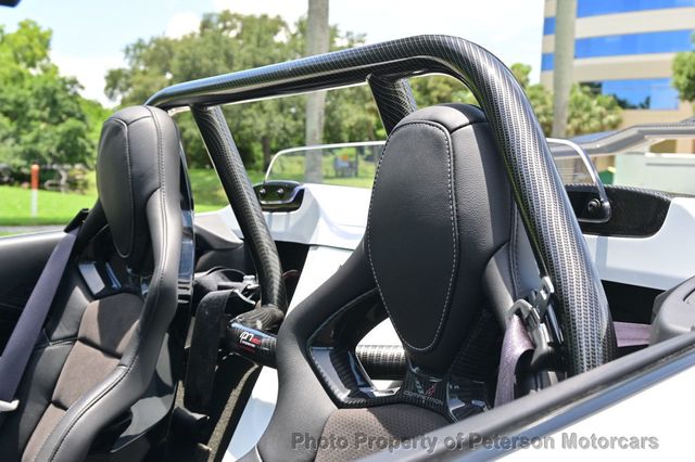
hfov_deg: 43.6
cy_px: 231
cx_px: 348
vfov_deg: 29.8
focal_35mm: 45
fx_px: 868
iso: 100
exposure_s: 1/160
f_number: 6.3
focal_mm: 30
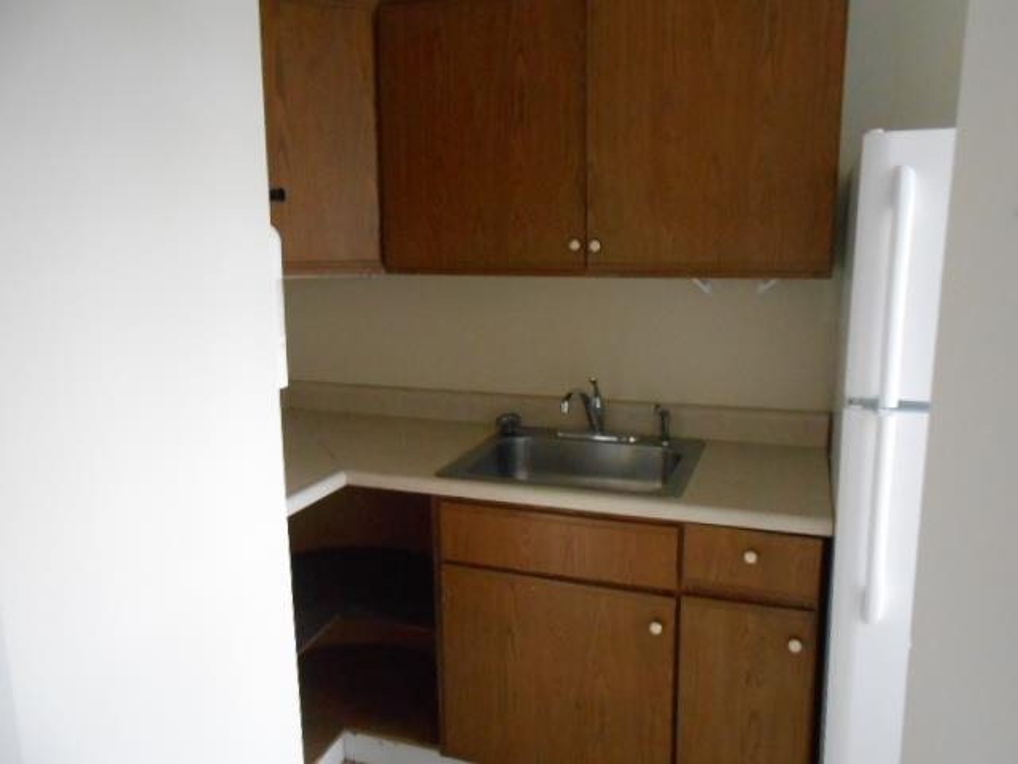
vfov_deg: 53.1
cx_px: 509
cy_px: 382
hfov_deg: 67.3
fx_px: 765
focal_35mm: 26
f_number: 3.5
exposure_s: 1/80
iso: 800
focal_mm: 4.6
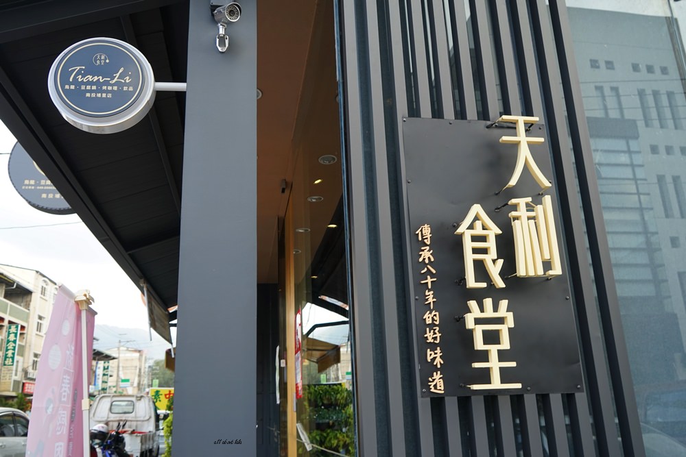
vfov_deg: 43.6
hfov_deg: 61.9
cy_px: 228
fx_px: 572
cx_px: 343
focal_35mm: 30
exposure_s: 1/80
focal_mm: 30
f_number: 5
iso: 100
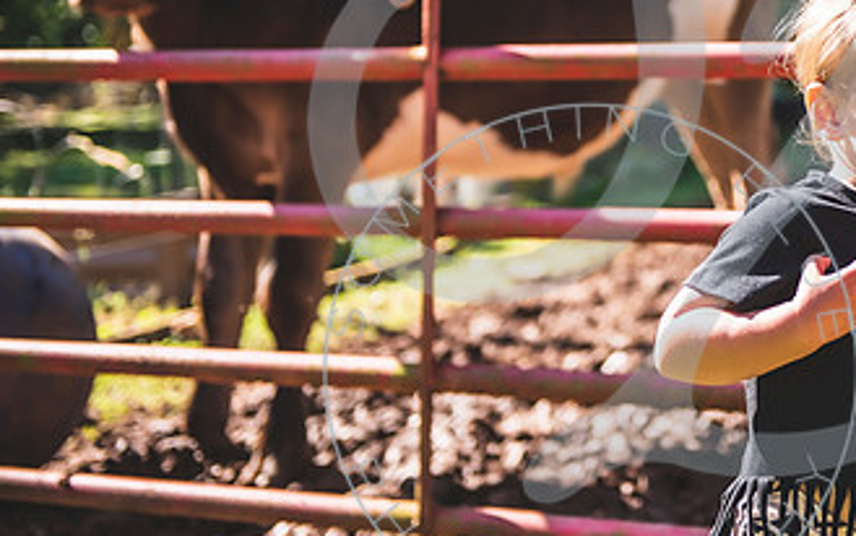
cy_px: 152
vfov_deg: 16.5
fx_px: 1844
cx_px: 721
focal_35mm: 79
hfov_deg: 25.5
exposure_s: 1/800
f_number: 2.8
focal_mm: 44
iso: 100
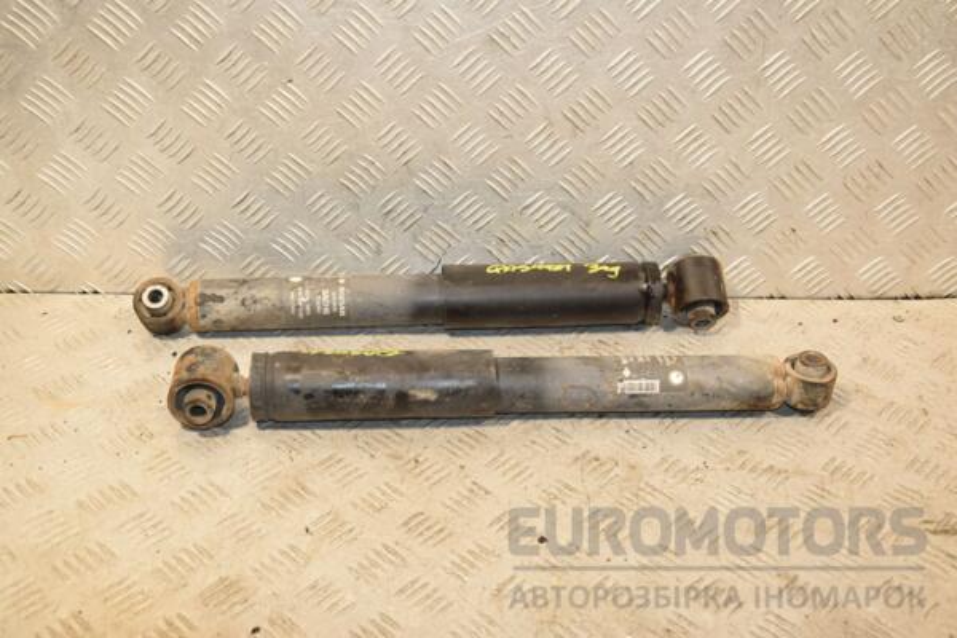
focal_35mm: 45
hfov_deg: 43.6
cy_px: 319
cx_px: 478
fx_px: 1196
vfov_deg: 29.9
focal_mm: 30
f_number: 6.3
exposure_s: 1/200
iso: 800
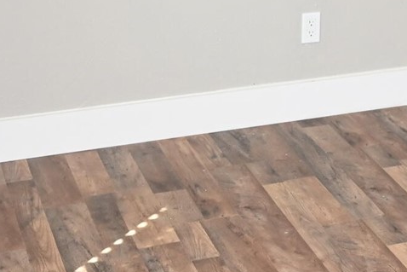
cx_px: 467
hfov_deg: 18.0
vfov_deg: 12.0
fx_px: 1233
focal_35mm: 109
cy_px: -138
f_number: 5.6
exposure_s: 1/125
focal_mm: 24
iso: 2000
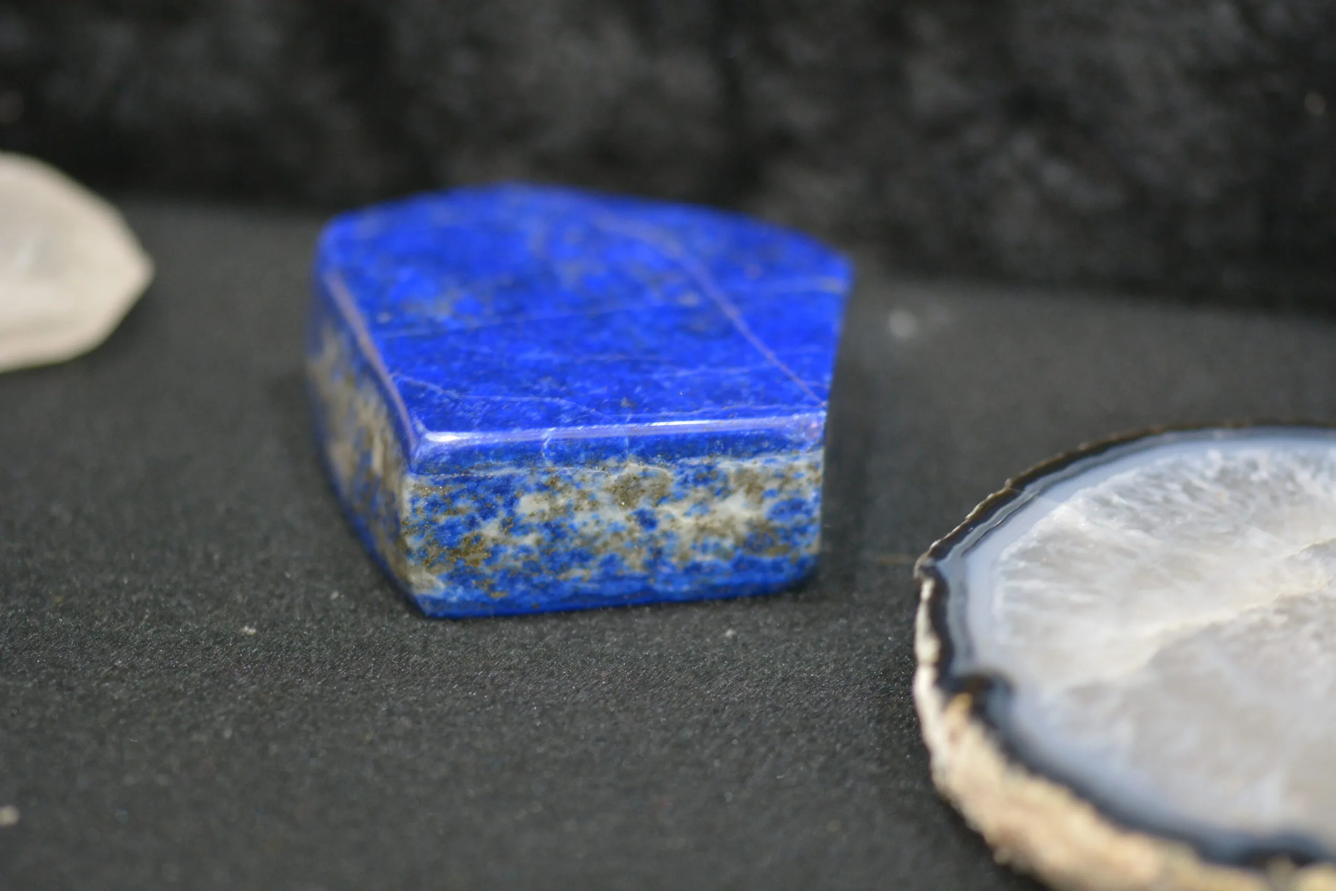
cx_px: 668
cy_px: 446
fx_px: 5846
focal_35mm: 158
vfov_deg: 8.7
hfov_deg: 13.0
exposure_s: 1/60
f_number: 3.3
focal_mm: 105
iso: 800
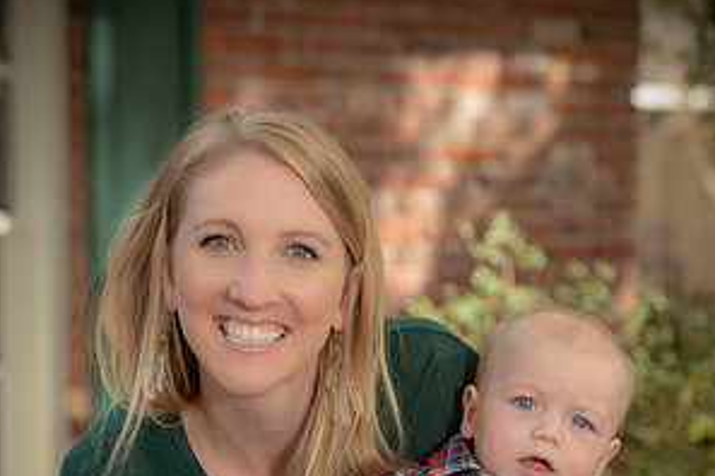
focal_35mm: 176
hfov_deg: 11.7
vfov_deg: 7.8
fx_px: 3495
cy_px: 490
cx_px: 356
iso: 320
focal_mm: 116
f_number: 5.6
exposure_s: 1/200
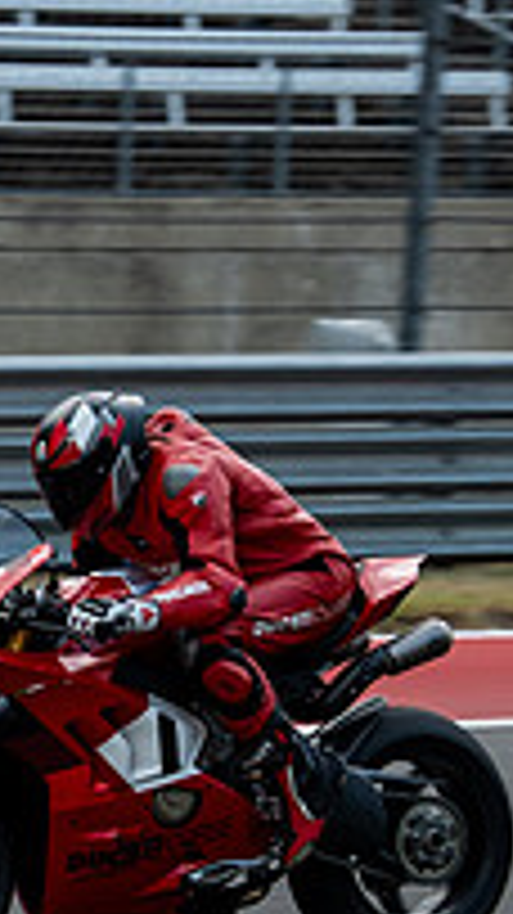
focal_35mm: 248
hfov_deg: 4.9
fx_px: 6005
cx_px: -148
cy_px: 718
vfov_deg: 8.7
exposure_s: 1/1000
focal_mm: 55
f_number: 2.8
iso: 200
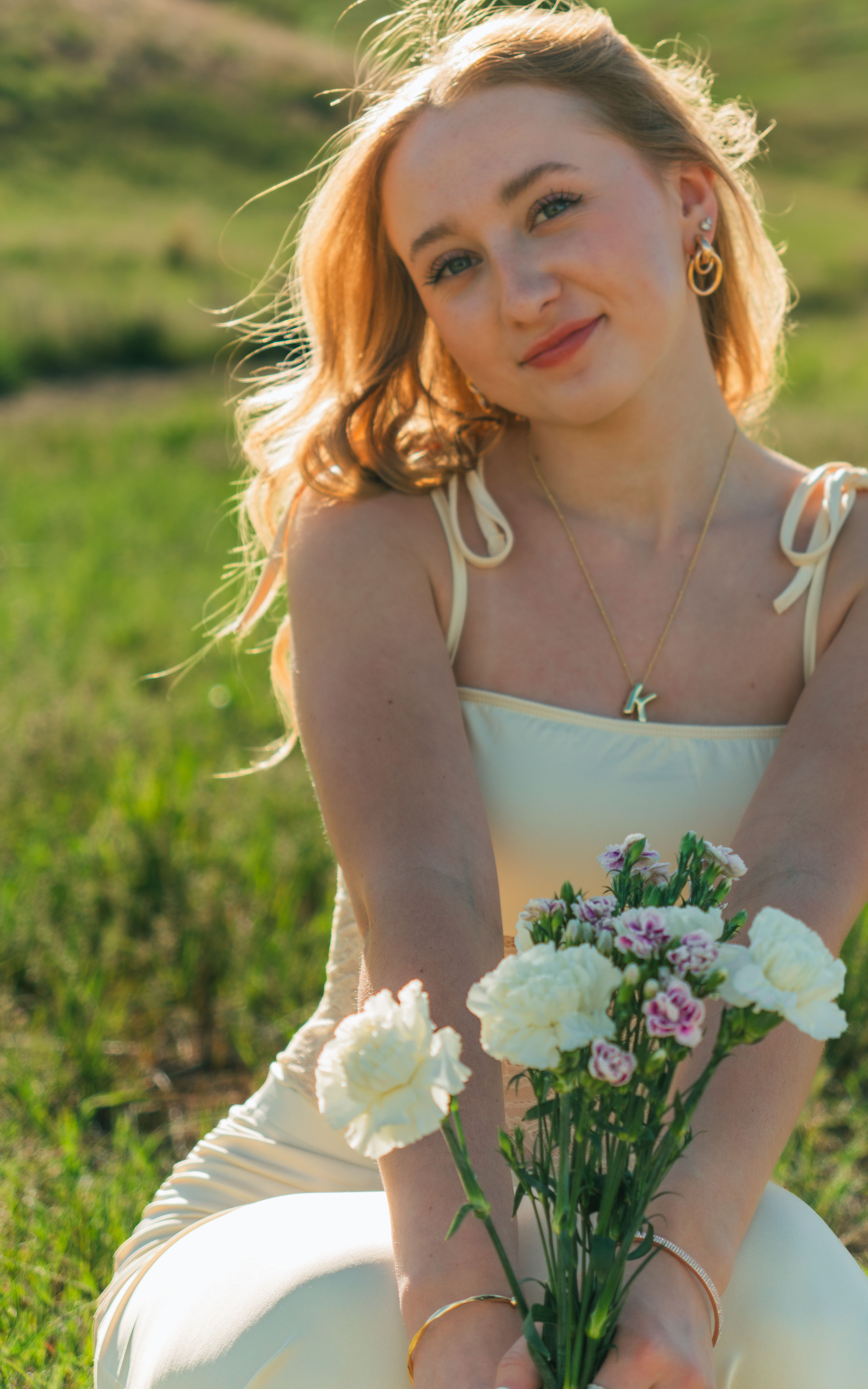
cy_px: 559
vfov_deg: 22.1
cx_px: 562
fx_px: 3558
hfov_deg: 13.9
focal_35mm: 94
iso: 50
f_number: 2.8
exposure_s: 1/1000
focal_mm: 50
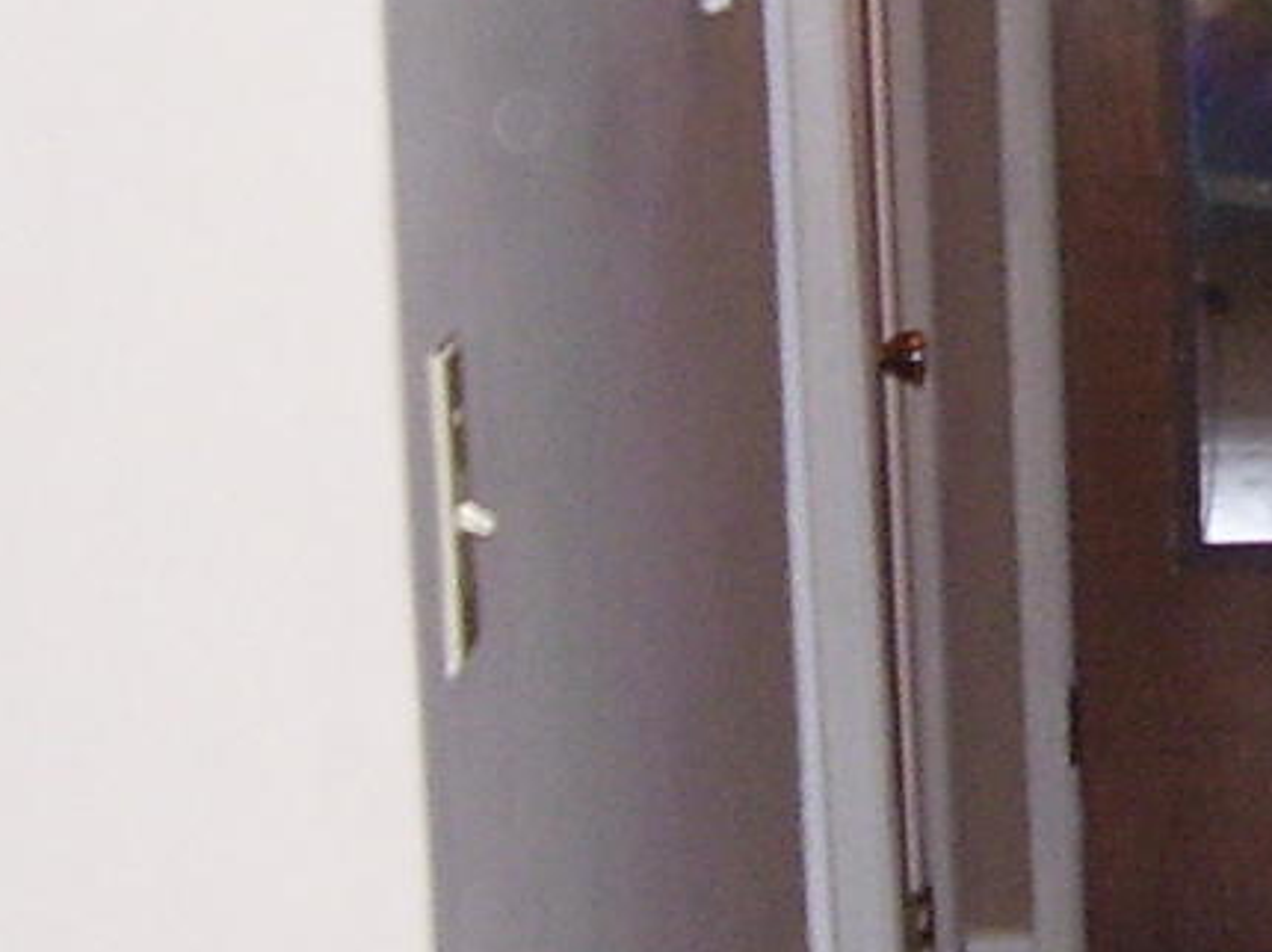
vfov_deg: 9.1
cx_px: 1680
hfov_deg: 11.8
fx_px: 5950
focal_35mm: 162
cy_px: 225
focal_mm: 5.6
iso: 125
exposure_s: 1/60
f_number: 2.7
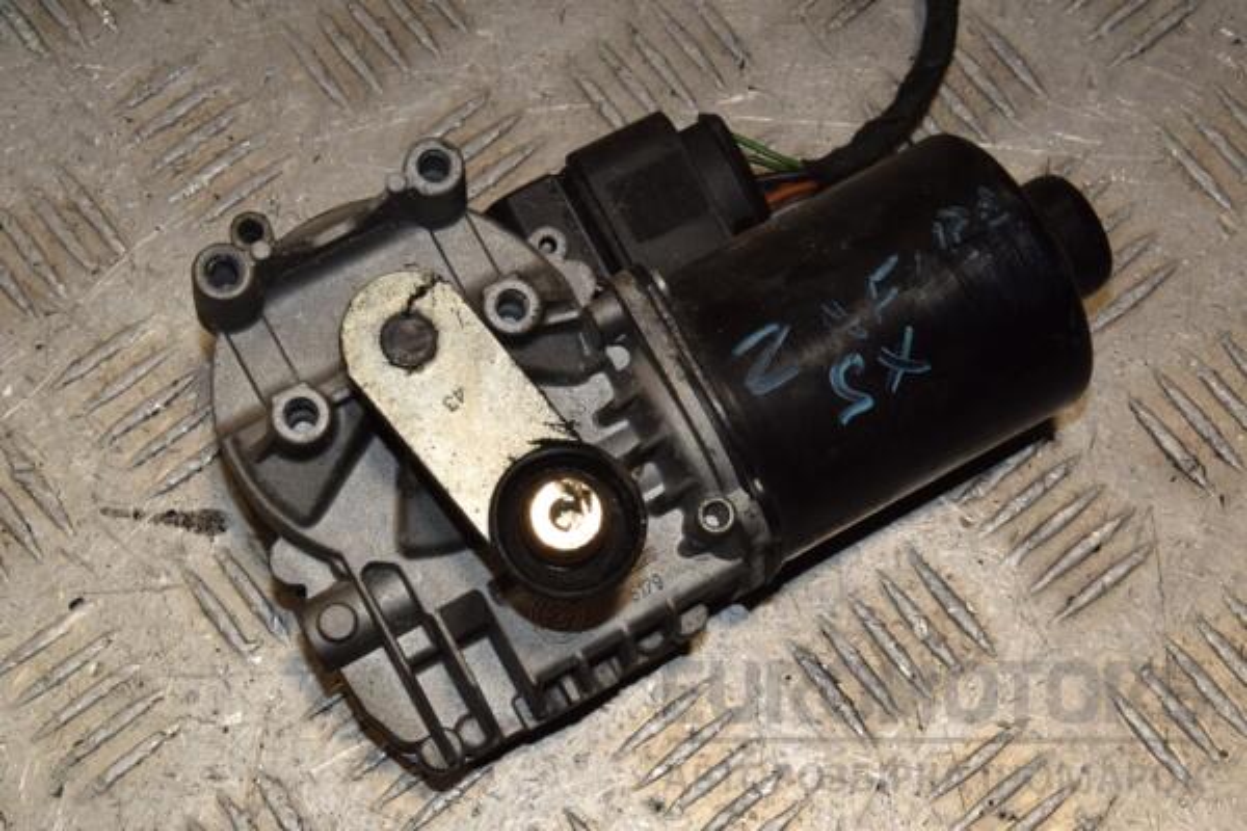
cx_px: 624
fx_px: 2702
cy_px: 416
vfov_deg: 17.5
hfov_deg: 26.0
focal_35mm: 78
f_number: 18
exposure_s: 1/200
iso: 800
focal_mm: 52
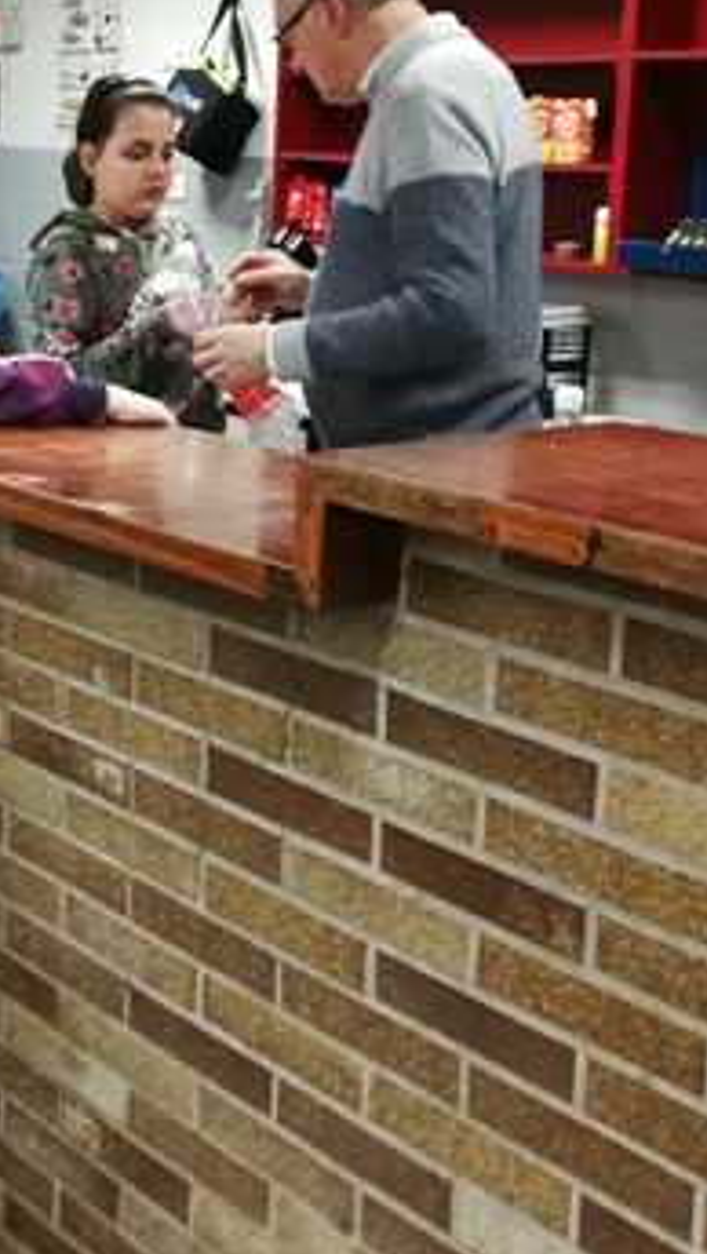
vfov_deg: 36.5
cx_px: 126
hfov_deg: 20.8
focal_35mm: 57
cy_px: 543
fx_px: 1896
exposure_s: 1/25
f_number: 2.2
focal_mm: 3.95
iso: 400
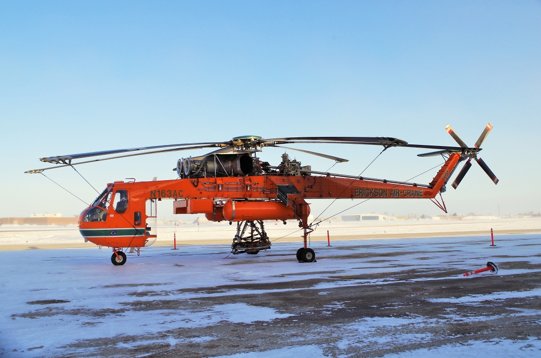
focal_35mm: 36
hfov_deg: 53.2
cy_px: 179
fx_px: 540
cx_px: 270
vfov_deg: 36.7
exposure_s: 1/400
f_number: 8
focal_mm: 24.38
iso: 100
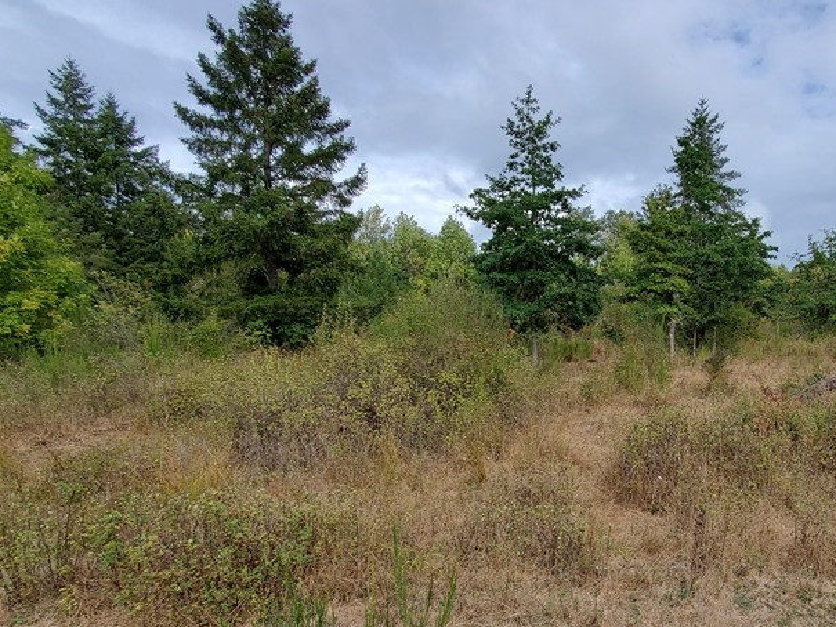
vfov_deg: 59.9
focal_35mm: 22
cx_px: 607
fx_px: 531
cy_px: 409
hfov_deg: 72.1
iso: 50
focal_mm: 1.8
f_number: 2.2
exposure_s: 1/542
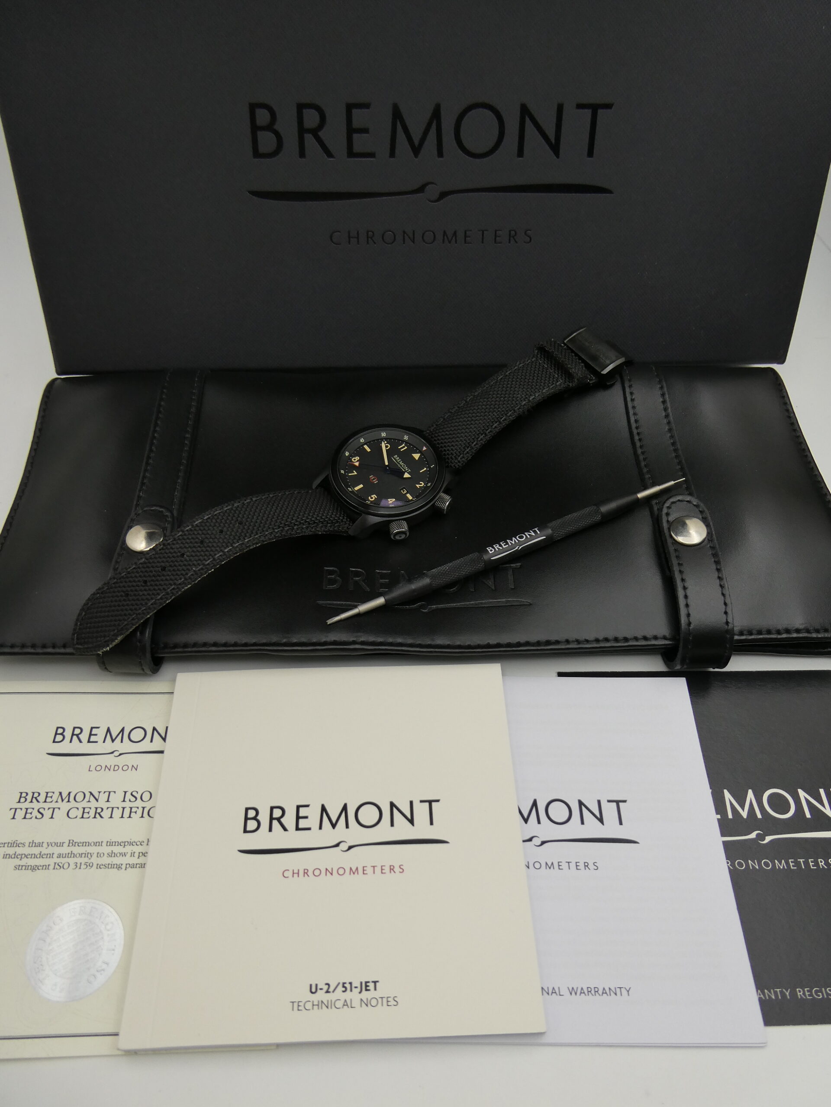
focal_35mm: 24
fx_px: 768
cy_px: 554
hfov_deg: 56.8
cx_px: 416
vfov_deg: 71.6
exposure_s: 1/200
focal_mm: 4.3
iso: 80
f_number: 3.3
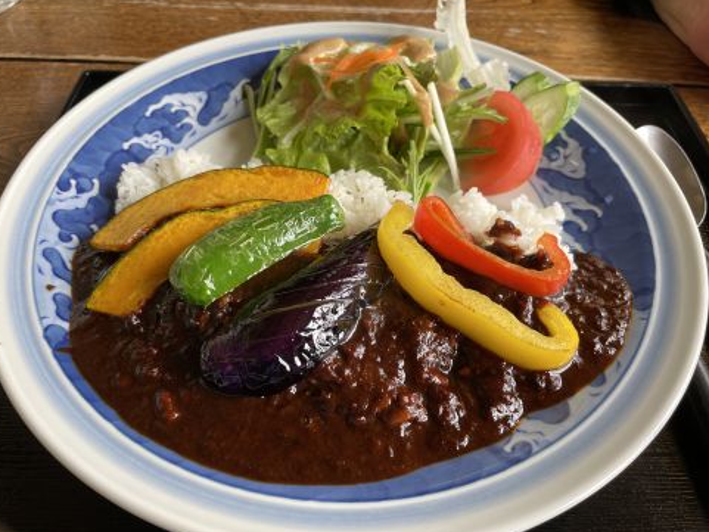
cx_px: 346
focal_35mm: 27
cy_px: 262
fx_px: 553
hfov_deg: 65.3
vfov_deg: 51.4
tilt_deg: -50.3
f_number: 1.6
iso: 32
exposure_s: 1/121
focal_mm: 4.2
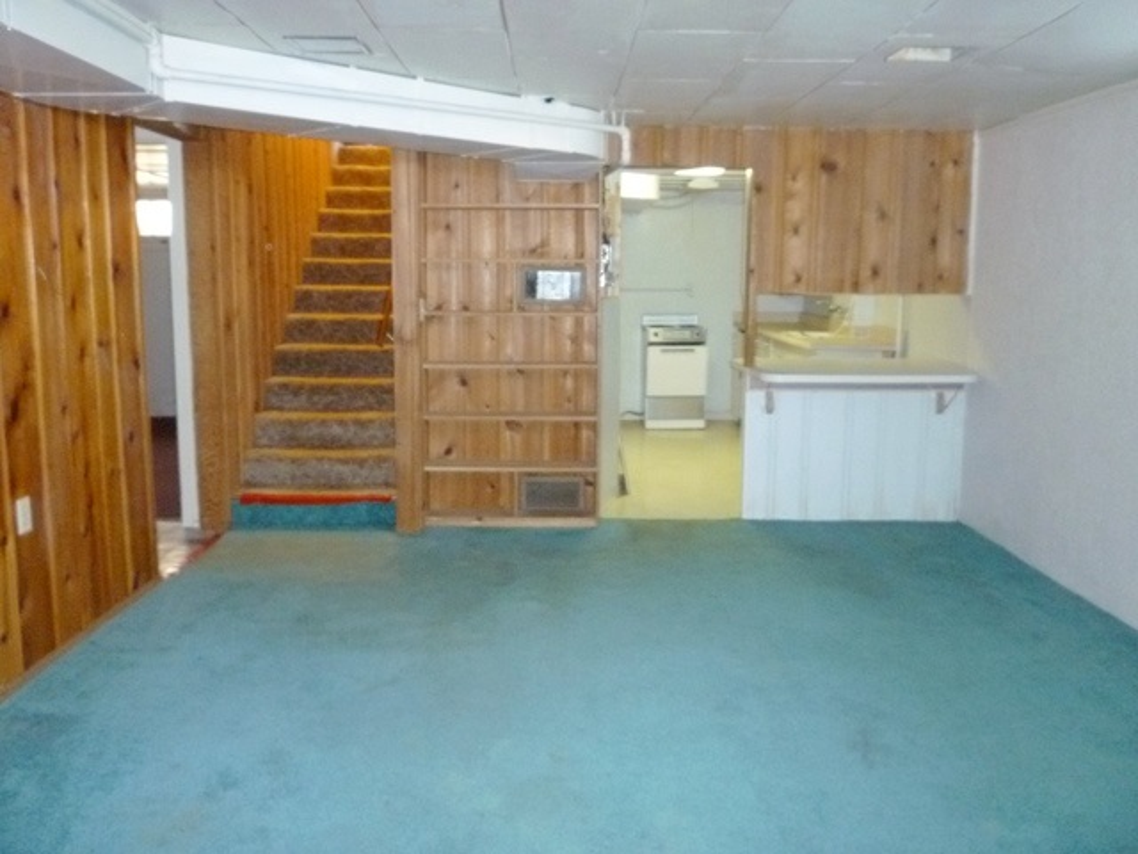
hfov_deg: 61.7
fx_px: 953
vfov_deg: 48.2
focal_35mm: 29
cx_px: 569
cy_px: 427
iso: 640
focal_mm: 5.2
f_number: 3.3
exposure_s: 1/8
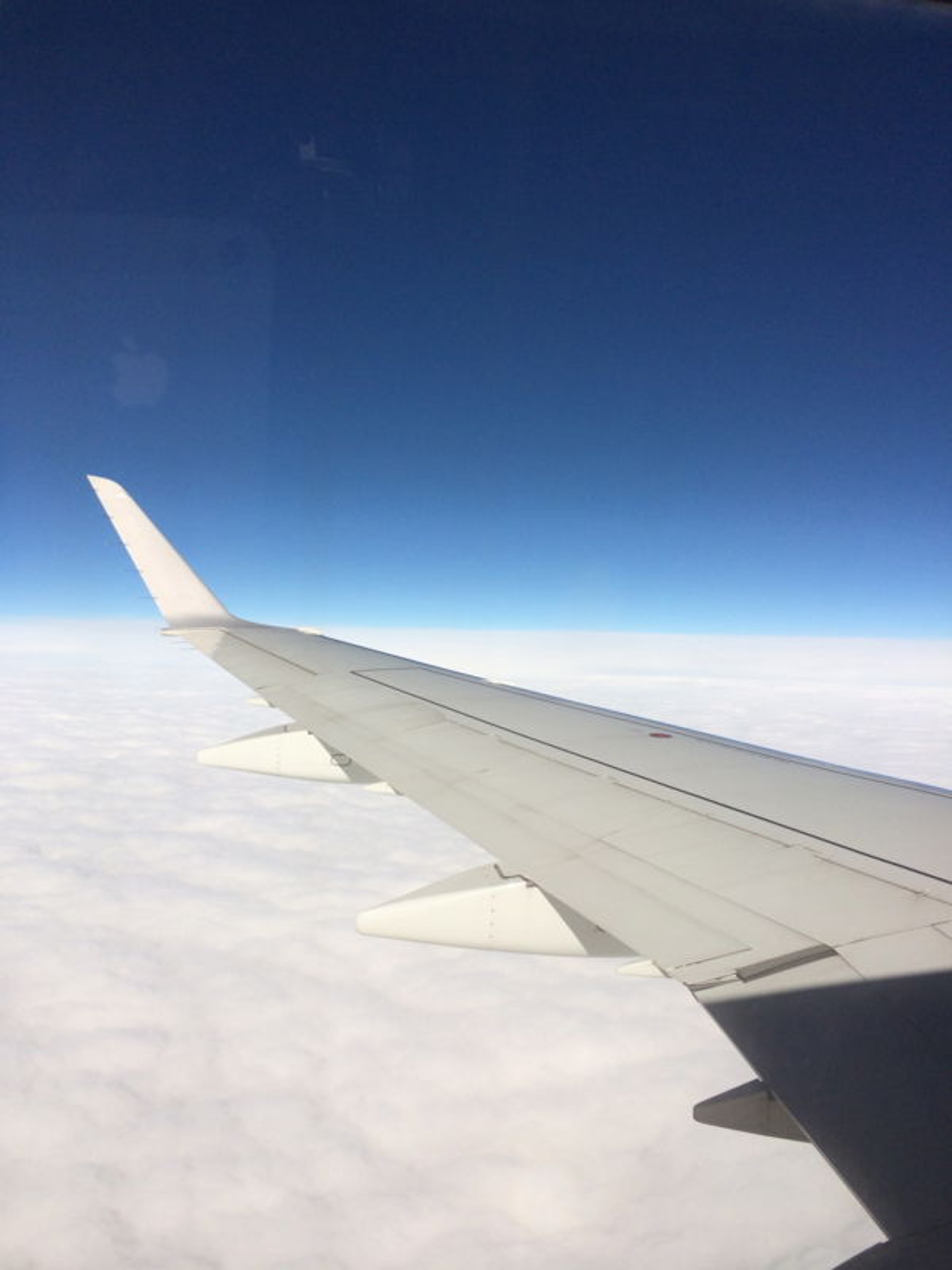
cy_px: 635
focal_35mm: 30
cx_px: 476
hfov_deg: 46.8
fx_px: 1100
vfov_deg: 60.0
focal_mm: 4.12
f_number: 2.2
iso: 40
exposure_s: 1/2283
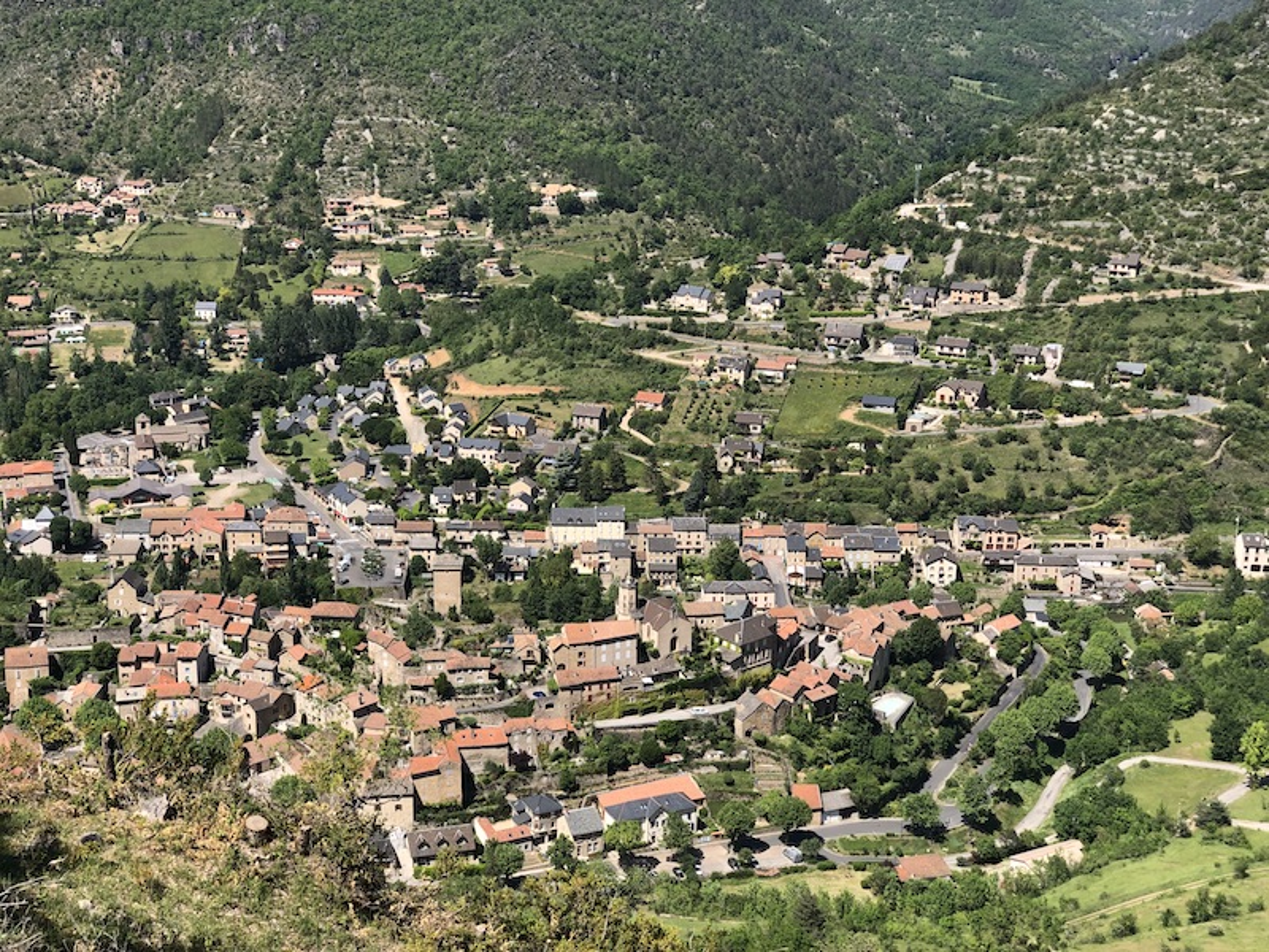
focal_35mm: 52
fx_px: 1906
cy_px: 476
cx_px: 634
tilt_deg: -15.3
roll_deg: +0.7
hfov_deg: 36.8
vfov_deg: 28.0
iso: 16
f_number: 2.4
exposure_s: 1/727
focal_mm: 6
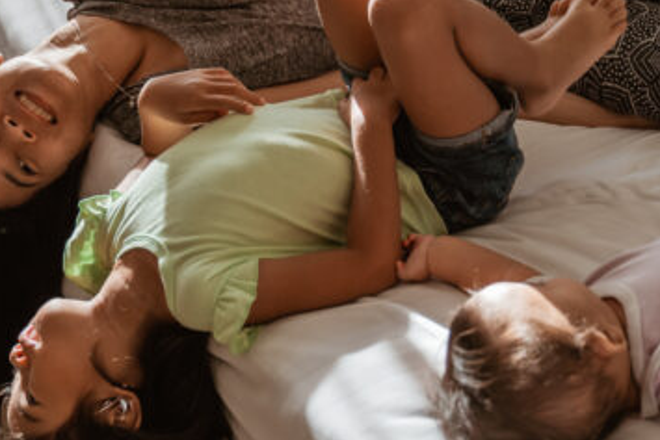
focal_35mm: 98
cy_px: 81
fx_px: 1797
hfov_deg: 20.8
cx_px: 348
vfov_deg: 13.9
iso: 200
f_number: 2.8
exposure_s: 1/400
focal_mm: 34
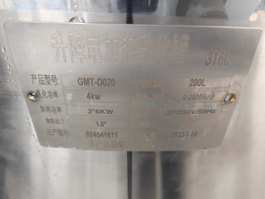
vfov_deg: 58.9
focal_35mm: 23
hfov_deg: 73.9
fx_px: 176
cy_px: 100
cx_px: 132
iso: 1000
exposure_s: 1/25
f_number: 1.8
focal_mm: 5.43
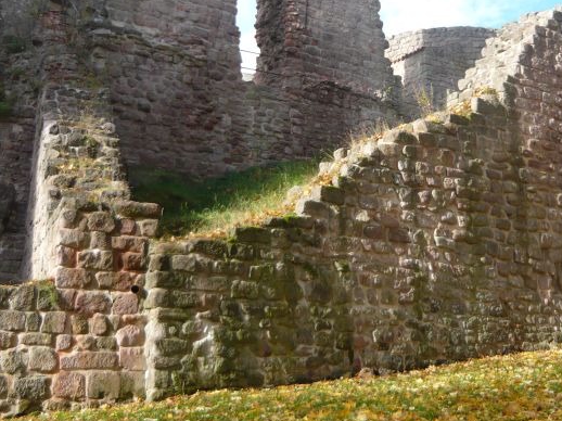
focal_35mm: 51
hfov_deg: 37.2
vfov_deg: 28.3
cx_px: 363
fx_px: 828
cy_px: 128
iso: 125
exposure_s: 1/500
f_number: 2.8
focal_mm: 5.5
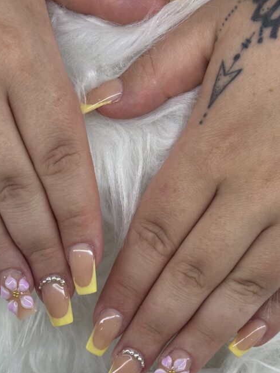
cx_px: 114
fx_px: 820
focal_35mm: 76
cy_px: 229
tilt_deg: -84.8
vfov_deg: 25.6
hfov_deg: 19.4
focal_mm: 6.76
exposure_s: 1/379
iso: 64
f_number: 1.78
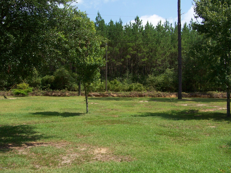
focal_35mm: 38
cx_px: 116
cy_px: 86
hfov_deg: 49.0
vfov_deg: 37.7
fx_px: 254
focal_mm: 6.3
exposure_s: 1/500
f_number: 4
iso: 80
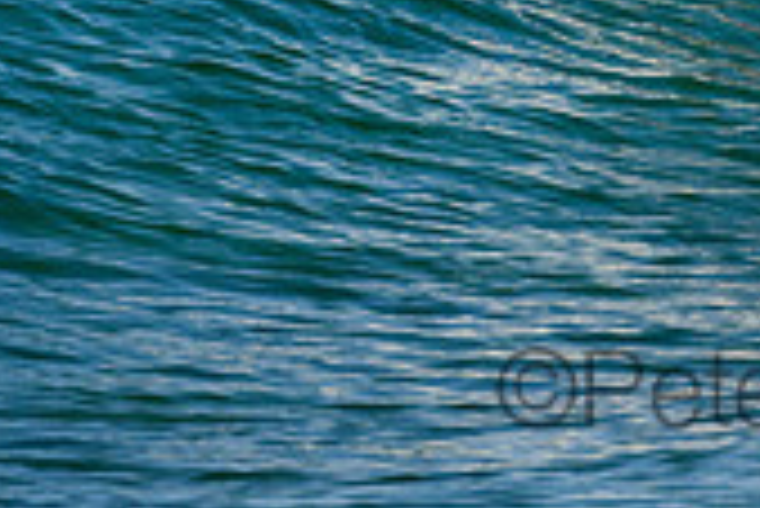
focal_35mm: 2750
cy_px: -357
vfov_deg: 0.5
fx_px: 58104
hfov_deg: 0.7
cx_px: 845
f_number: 11
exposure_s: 1/2000
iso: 1250
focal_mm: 800
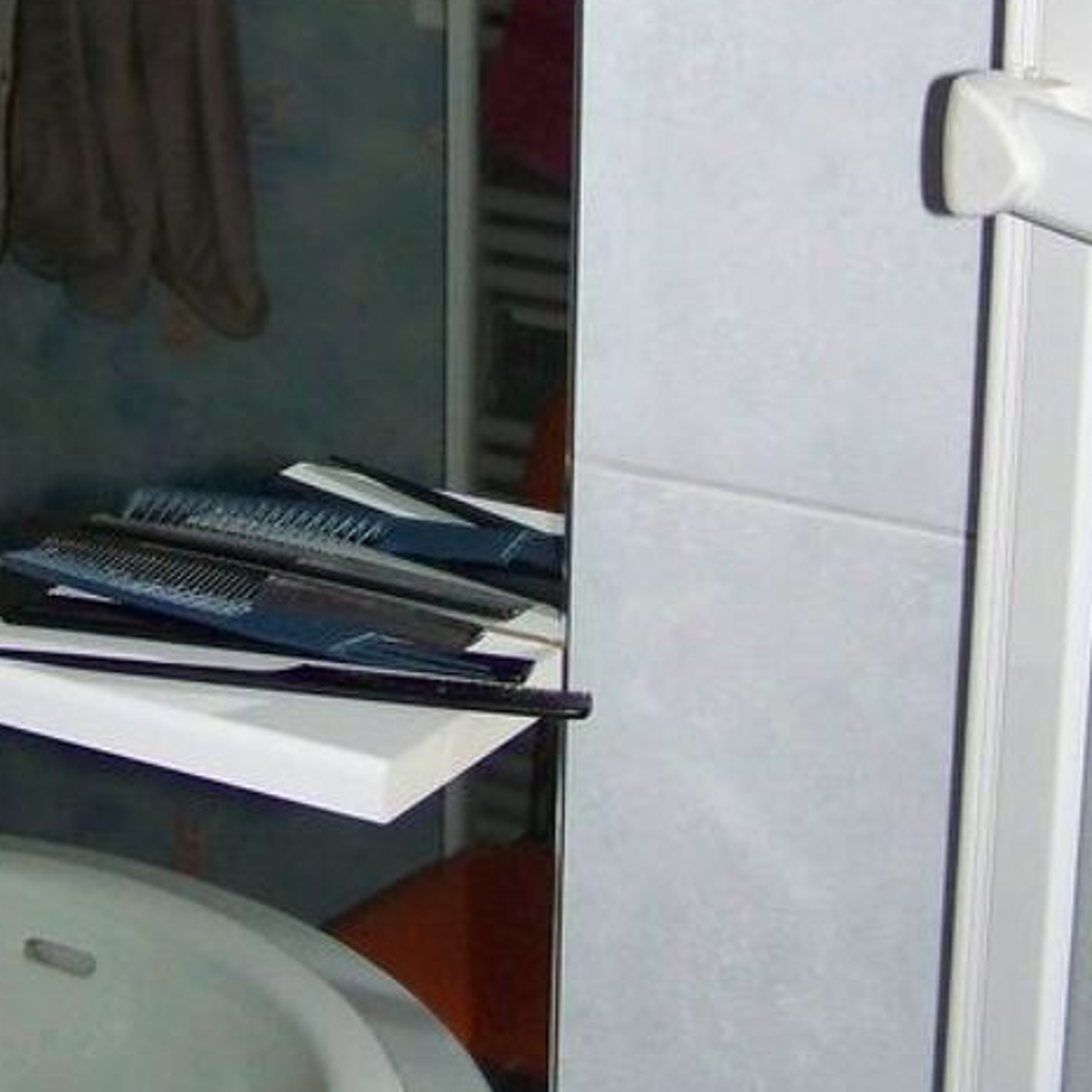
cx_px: 143
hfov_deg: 17.9
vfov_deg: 17.9
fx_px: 3426
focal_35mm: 96
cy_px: 142
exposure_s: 1/30
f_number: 2.8
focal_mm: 6.3
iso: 200
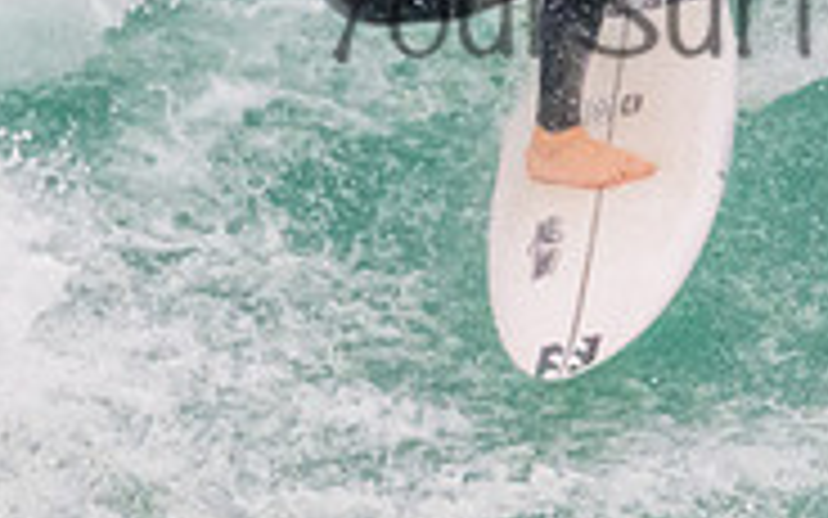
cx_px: 701
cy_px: -186
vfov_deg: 0.4
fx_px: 77310
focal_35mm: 3426
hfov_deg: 0.6
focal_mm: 800
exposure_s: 1/2000
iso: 5600
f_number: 11
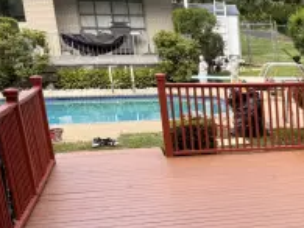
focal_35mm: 69
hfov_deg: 24.0
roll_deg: +0.0
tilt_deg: -18.0
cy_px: 233
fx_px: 606
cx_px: 416
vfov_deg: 20.5
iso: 80
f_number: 1.78
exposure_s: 1/995
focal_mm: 6.76
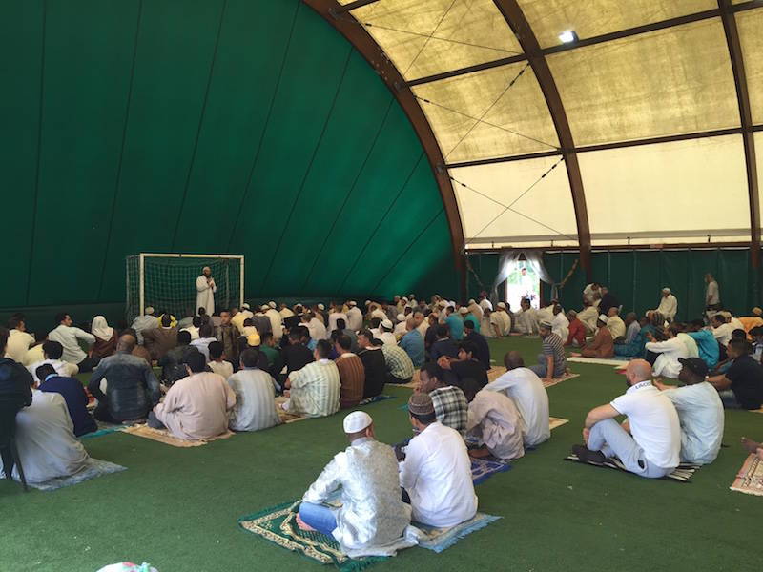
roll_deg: -1.2
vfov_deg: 48.2
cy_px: 286
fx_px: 639
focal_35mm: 29
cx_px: 382
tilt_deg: -1.6
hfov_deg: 61.7
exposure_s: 1/60
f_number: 2.2
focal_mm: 4.15
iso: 32
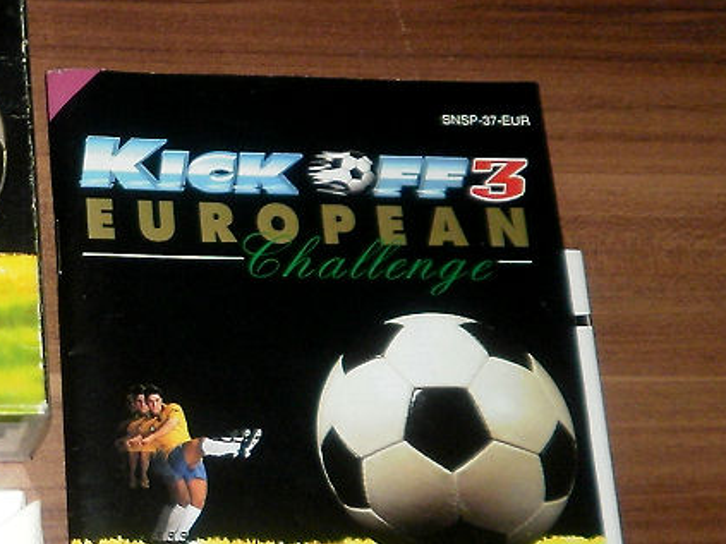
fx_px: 1321
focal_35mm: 63
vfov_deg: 22.6
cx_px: -120
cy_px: 503
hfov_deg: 27.4
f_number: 2.6
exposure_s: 1/25
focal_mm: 4.65
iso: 125
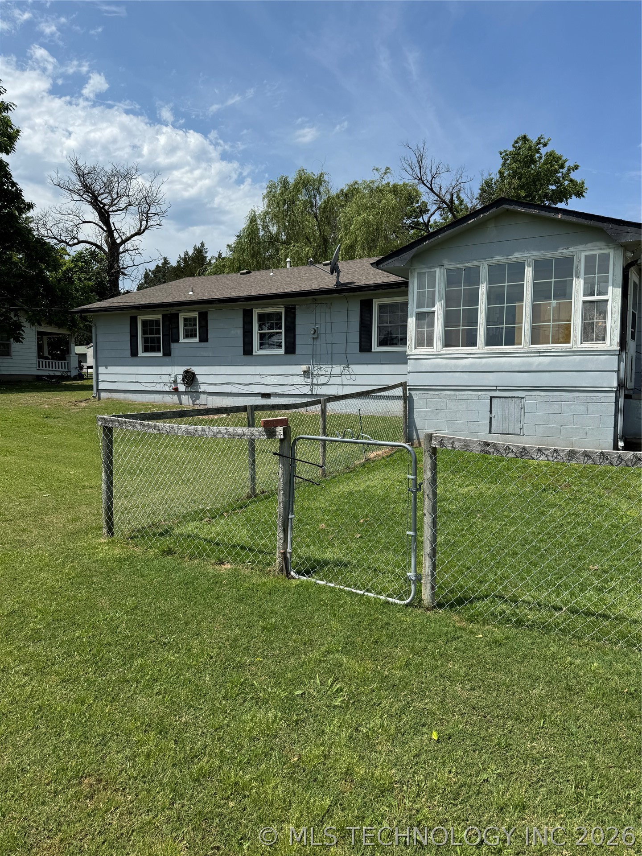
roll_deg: +1.3
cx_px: 321
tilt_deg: -5.2
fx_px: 593
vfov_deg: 71.6
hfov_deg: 56.8
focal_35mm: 24
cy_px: 428
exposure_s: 1/5814
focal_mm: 6.76
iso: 80
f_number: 1.78
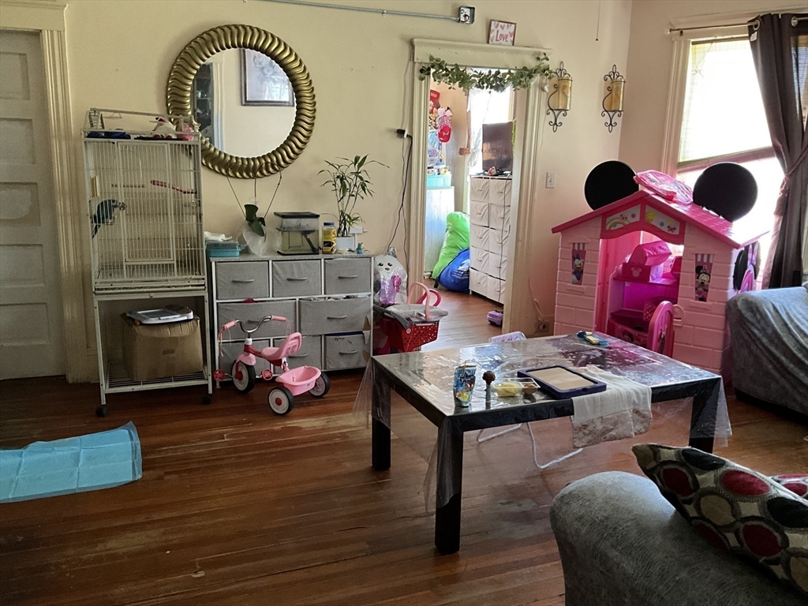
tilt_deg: -11.3
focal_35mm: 29
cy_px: 303
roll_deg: -1.1
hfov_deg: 61.7
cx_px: 404
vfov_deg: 48.2
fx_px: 677
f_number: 1.8
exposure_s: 1/45
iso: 320
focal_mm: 3
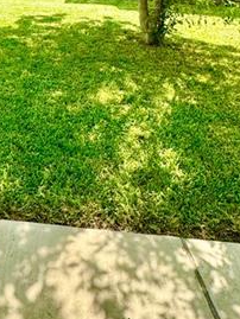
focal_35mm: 40
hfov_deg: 34.7
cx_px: 43
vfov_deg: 37.8
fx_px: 369
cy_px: -43
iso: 50
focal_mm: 2.22
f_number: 2.2
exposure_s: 1/1034
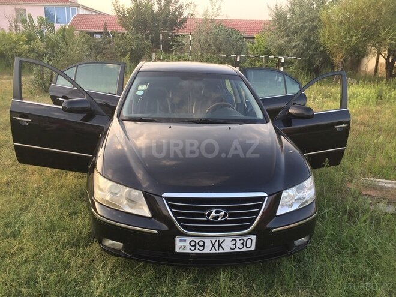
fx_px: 332
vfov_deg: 48.2
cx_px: 198
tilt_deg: -15.8
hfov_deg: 61.7
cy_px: 148
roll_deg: -2.5
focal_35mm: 29
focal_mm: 4.15
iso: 32
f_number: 2.2
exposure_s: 1/50
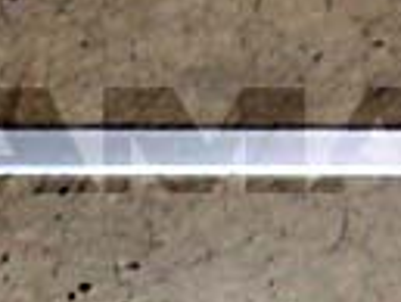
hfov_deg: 10.3
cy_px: 212
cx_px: 522
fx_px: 2180
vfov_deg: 7.9
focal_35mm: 188
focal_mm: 6.83
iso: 200
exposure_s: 1/40
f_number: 4.6
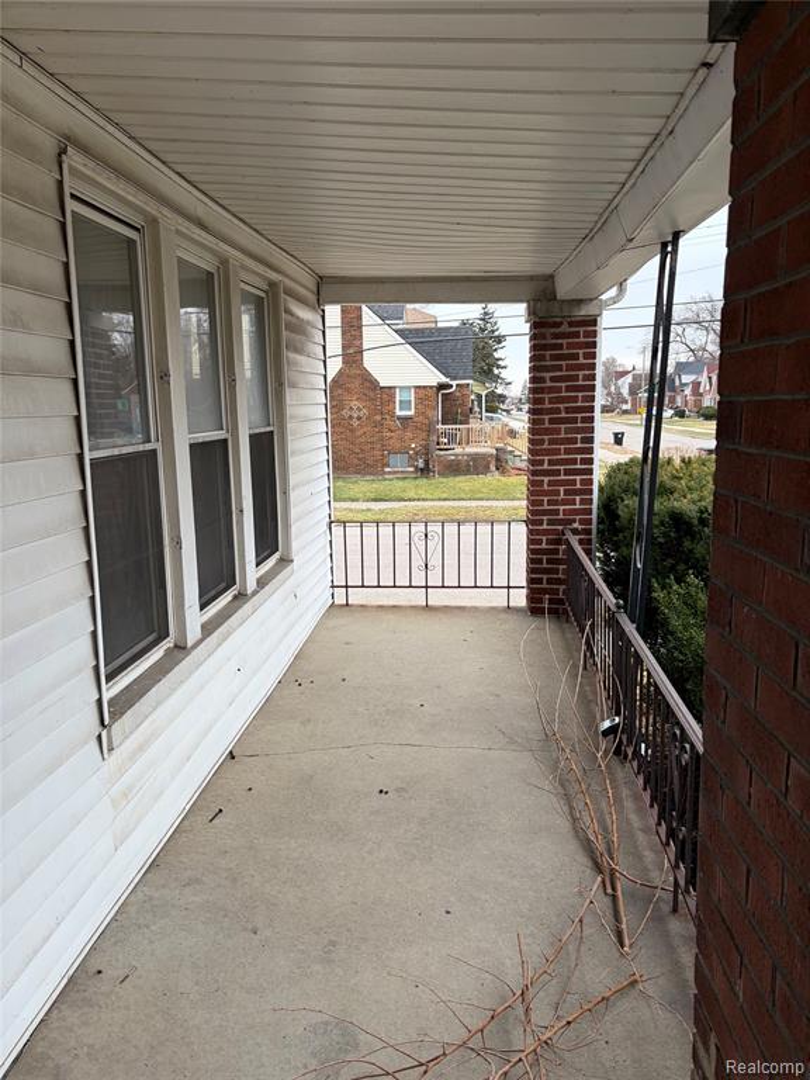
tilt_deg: -6.9
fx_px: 811
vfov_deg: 67.3
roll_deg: +2.3
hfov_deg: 53.1
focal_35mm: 26
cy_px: 540
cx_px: 405
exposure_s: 1/166
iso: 50
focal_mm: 5.96
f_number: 1.6
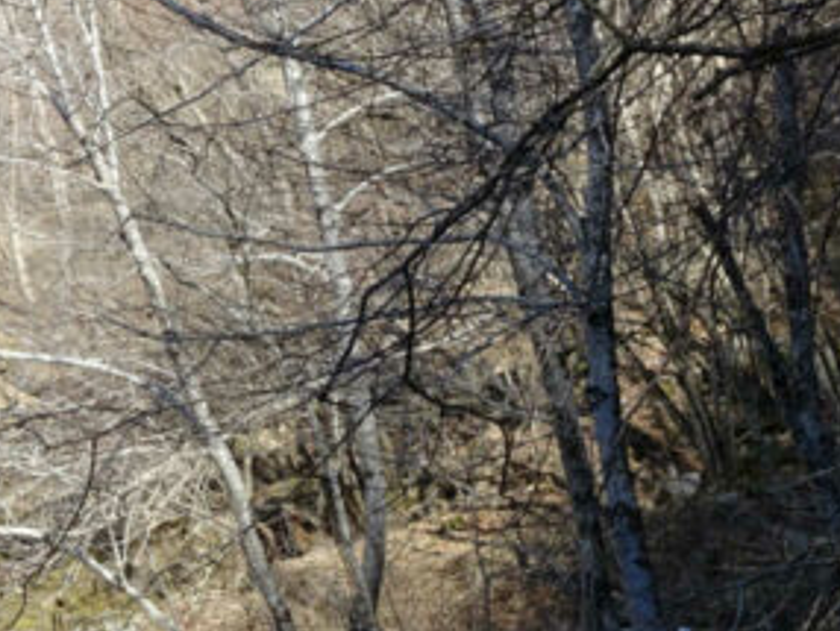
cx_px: 244
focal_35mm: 161
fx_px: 3910
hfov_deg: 12.2
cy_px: 634
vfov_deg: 9.2
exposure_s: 1/200
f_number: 4.5
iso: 80
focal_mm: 10.23
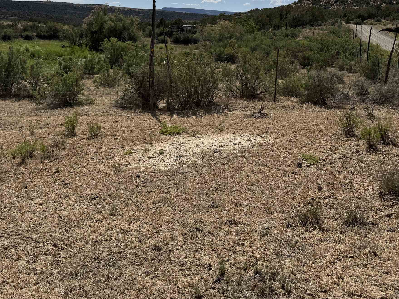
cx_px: 171
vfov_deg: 33.4
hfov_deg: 44.7
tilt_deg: -4.8
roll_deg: -2.2
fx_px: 484
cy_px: 62
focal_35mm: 42
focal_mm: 6.76
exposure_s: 1/10309
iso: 80
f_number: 1.78
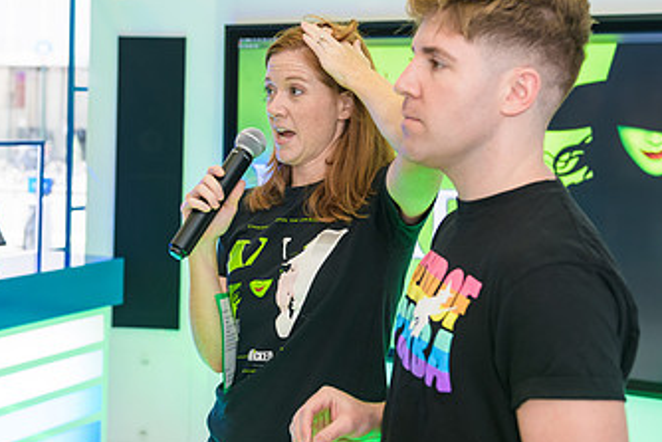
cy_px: 122
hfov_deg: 33.9
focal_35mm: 59
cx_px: 295
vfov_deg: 22.8
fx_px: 1085
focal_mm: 34
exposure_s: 1/125
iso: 400
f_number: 3.2
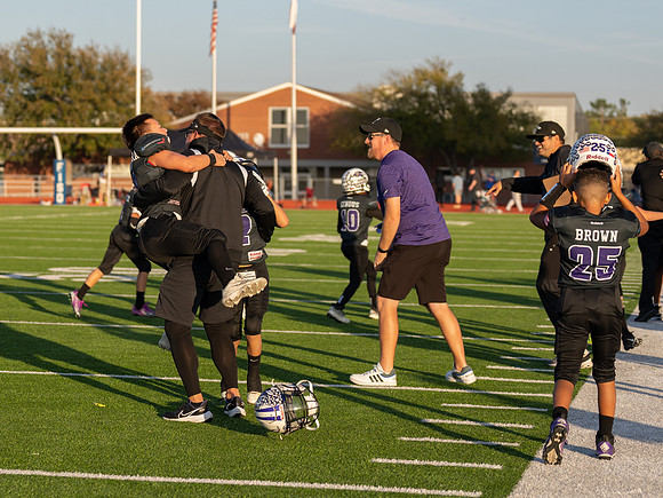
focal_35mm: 112
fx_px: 2149
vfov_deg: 13.2
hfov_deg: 17.5
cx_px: 204
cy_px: 216
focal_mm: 70
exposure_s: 1/640
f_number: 2.8
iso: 100
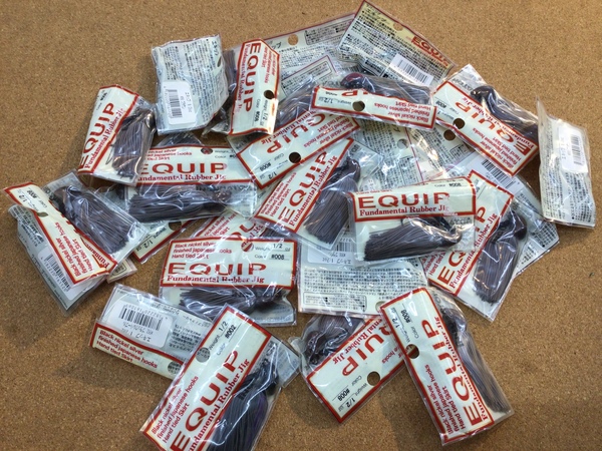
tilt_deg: -67.9
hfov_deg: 58.4
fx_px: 539
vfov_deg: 45.4
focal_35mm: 31
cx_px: 301
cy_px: 226
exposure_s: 1/60
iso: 32
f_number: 2.4
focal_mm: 3.3
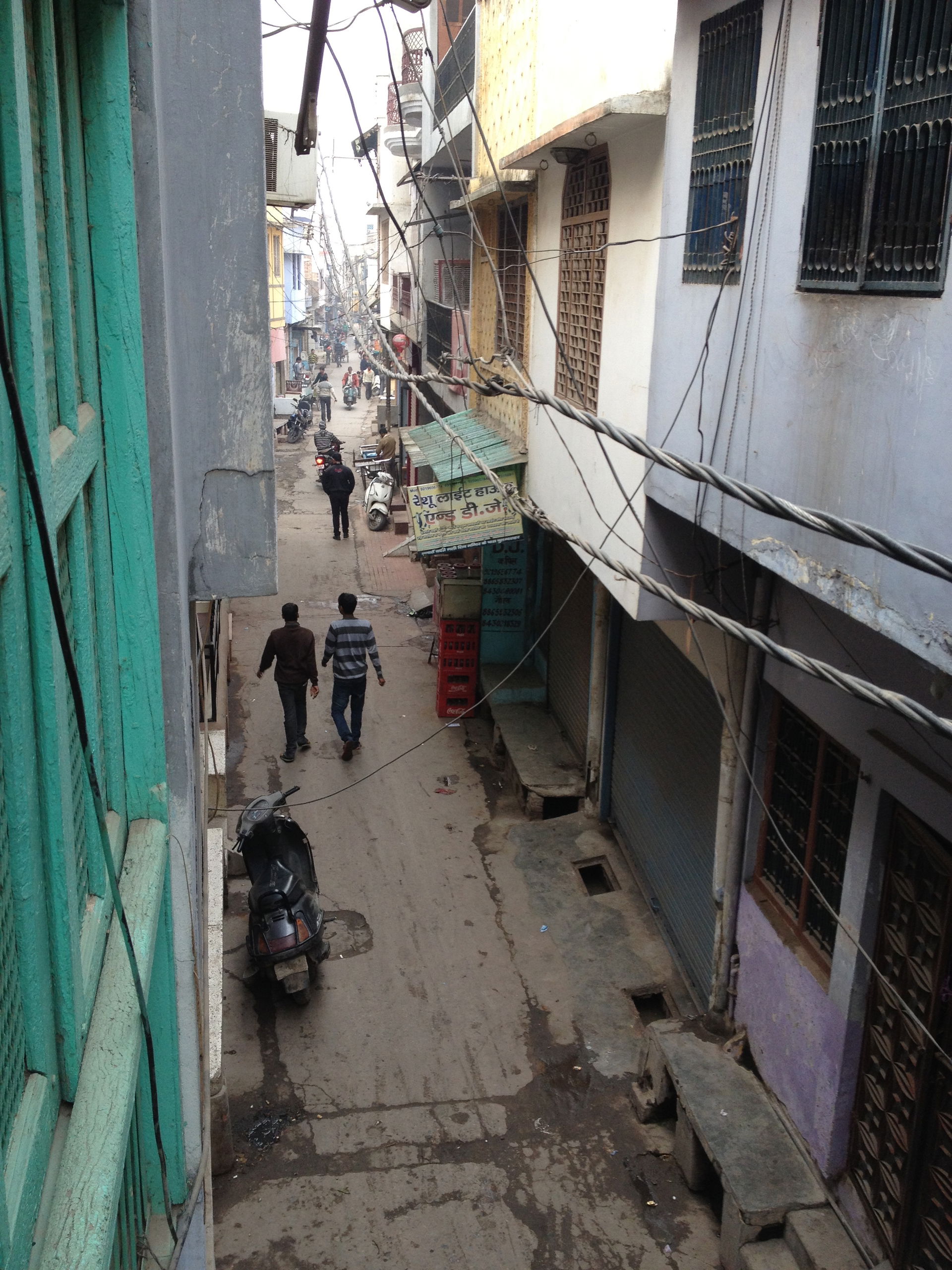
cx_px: 476
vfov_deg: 52.6
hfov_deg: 40.7
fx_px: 1283
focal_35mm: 35
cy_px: 635
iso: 80
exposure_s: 1/120
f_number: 2.4
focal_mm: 4.28
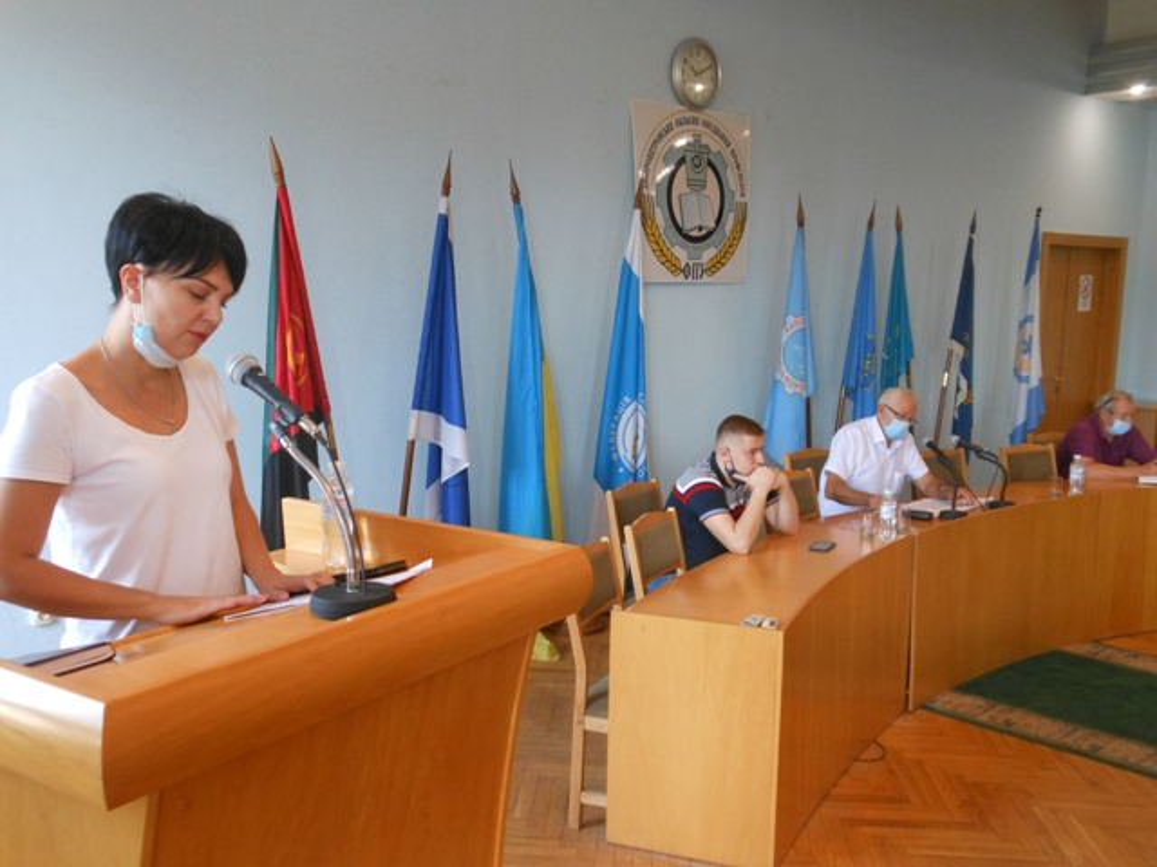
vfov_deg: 42.9
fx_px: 1103
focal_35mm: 33
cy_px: 434
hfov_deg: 55.4
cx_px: 578
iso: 320
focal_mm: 6
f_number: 3.5
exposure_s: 1/30
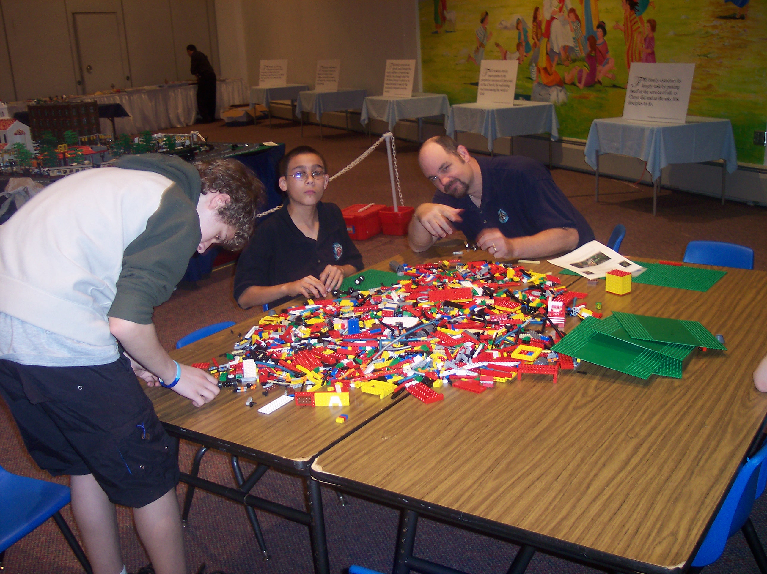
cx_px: 384
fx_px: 842
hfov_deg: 49.0
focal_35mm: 38
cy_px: 287
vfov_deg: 37.7
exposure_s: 1/30
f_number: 2.8
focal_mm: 8
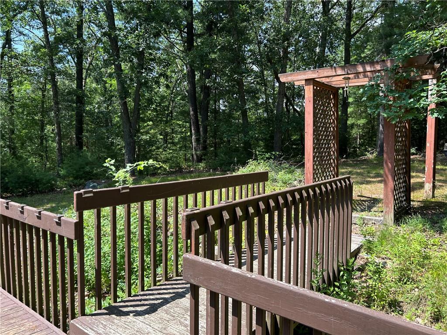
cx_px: 224
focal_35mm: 26
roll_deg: +0.3
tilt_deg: -4.2
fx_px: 336
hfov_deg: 67.3
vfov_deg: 53.1
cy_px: 168
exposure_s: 1/758
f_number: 1.5
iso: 50
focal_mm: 5.7
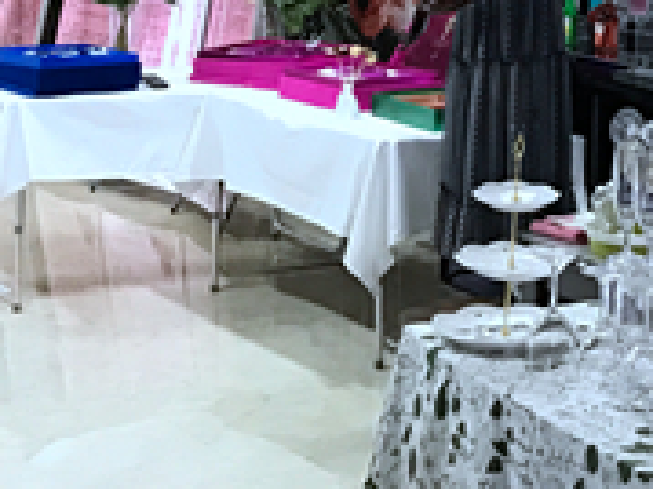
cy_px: -217
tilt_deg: +0.2
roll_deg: -0.8
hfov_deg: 17.9
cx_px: 704
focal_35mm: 106
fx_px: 1998
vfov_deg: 13.3
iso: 80
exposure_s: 1/17
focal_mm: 3.99
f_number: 1.8
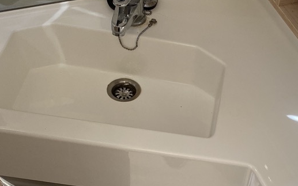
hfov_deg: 30.8
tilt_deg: -50.8
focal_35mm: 64
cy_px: 135
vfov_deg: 20.2
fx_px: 520
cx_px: 258
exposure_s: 1/78
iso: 125
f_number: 1.8
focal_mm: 4.25
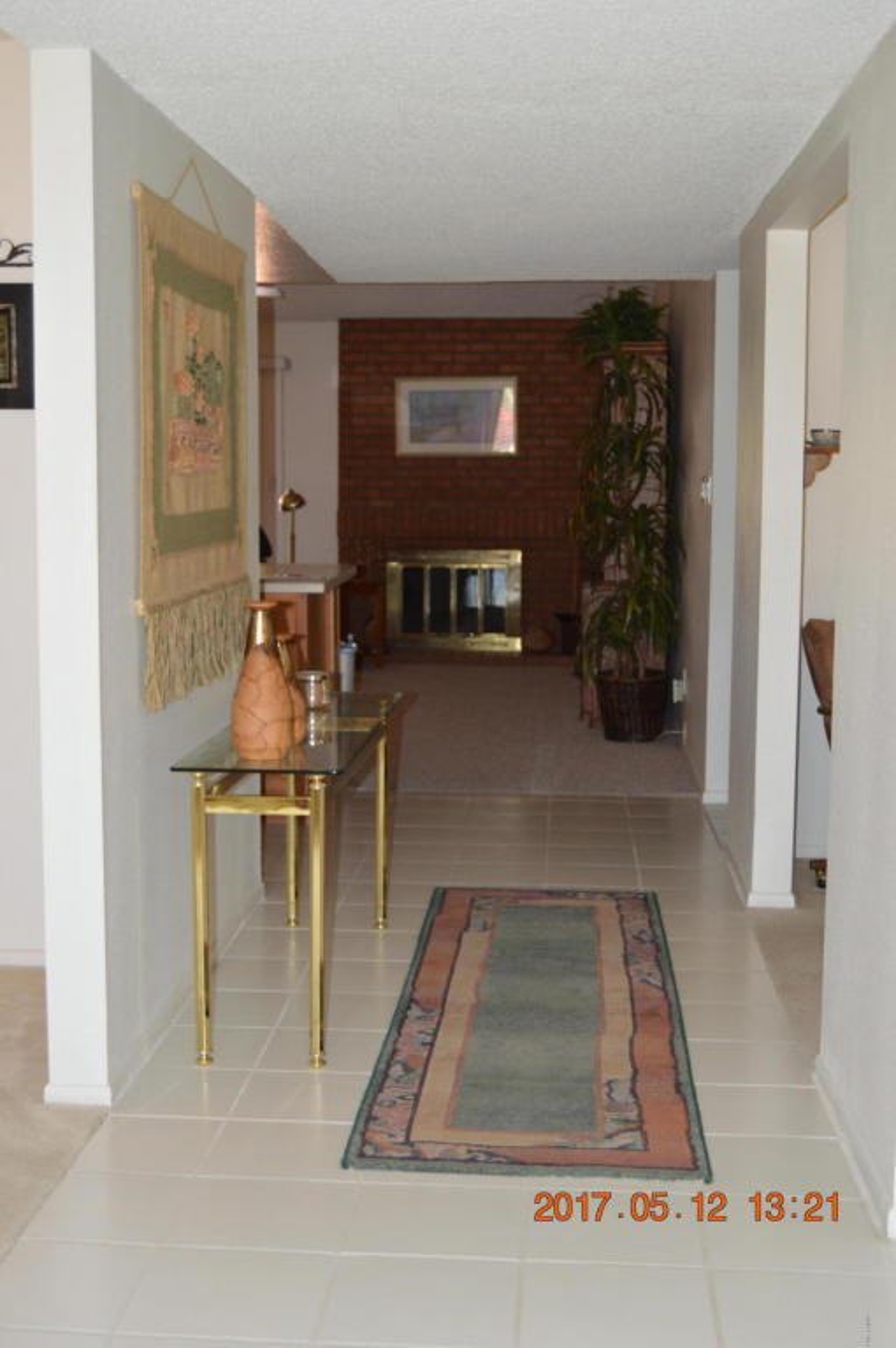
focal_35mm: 46
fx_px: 1739
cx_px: 448
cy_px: 674
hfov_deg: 28.9
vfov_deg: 42.4
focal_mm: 31
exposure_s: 1/60
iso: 720
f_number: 4.2
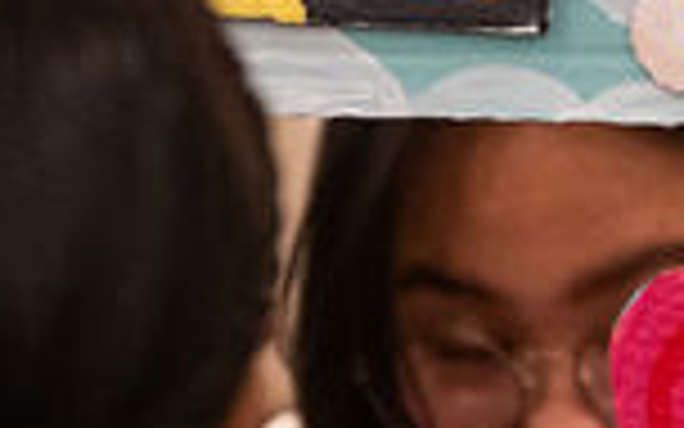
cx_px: 657
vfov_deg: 2.7
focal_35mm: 481
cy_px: 556
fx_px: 8966
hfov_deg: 4.4
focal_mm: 70
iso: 1000
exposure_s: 1/80
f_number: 2.8
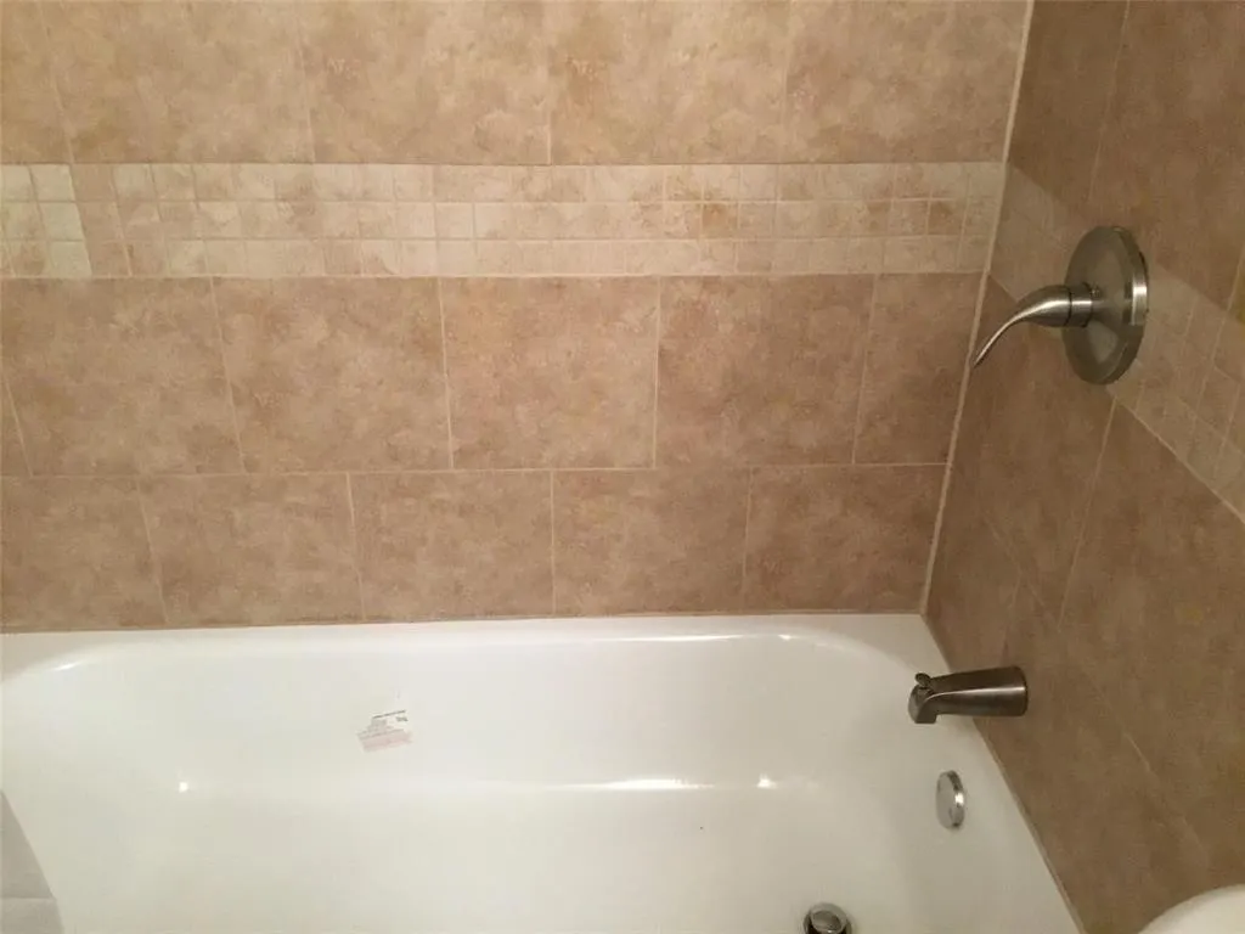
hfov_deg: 58.4
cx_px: 622
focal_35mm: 31
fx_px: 1115
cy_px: 467
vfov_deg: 45.4
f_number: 2.4
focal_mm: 3.3
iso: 200
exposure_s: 1/30
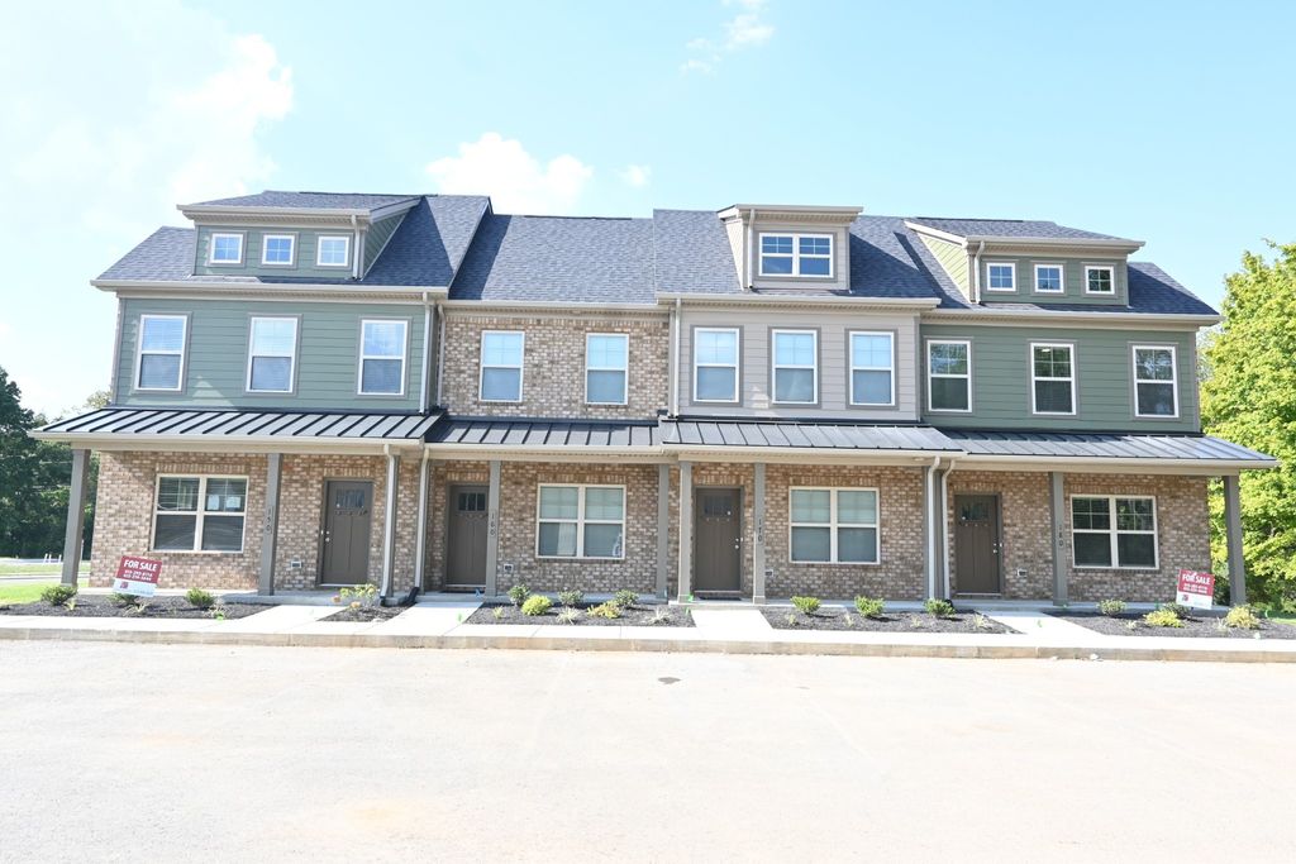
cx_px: 648
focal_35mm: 24
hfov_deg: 73.7
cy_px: 432
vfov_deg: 53.1
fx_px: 864
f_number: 7.1
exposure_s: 1/200
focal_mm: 16
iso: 250
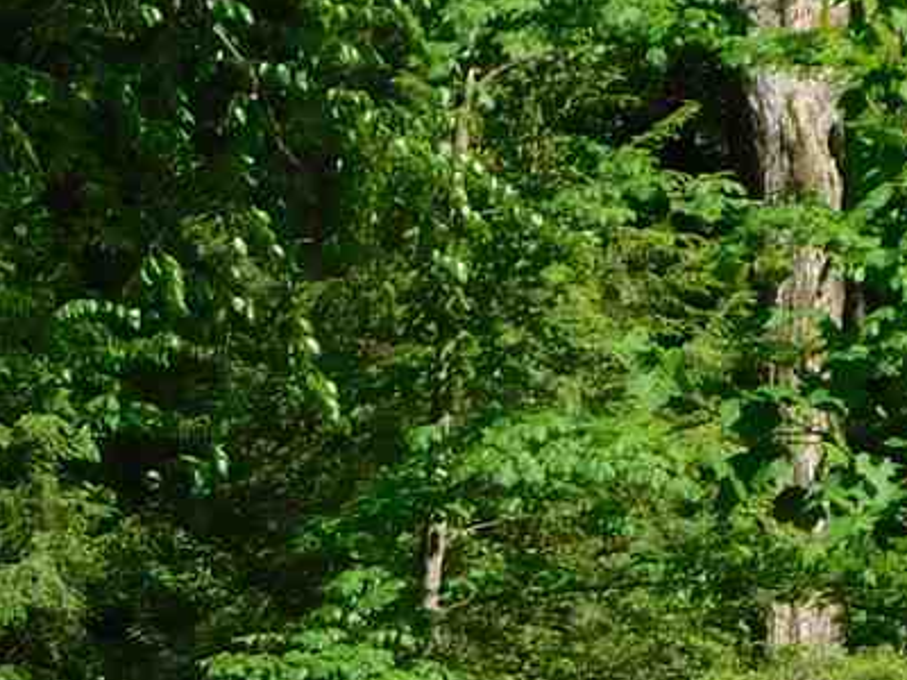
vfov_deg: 5.6
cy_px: 1188
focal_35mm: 261
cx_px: -549
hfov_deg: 7.4
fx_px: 6839
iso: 125
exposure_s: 1/500
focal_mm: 9
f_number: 3.8
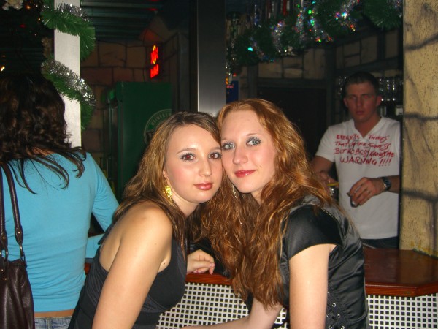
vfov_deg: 37.7
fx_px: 481
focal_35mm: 38
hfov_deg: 49.0
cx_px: 219
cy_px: 164
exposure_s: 1/60
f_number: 2.8
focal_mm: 7.9
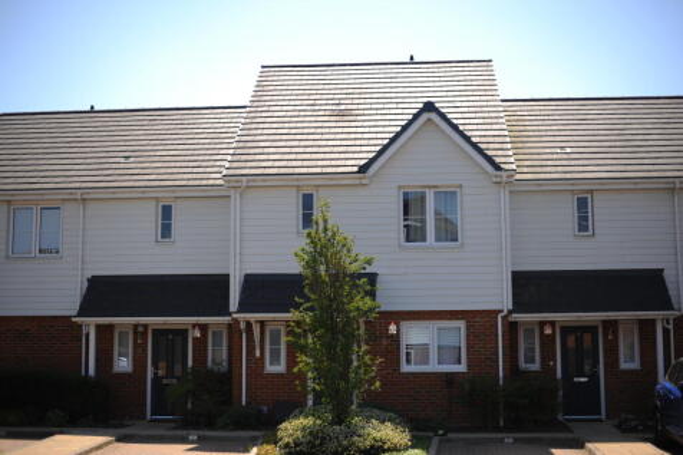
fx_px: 948
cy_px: 228
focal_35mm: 50
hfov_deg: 39.6
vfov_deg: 27.0
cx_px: 342
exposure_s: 1/2500
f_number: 2
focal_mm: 50
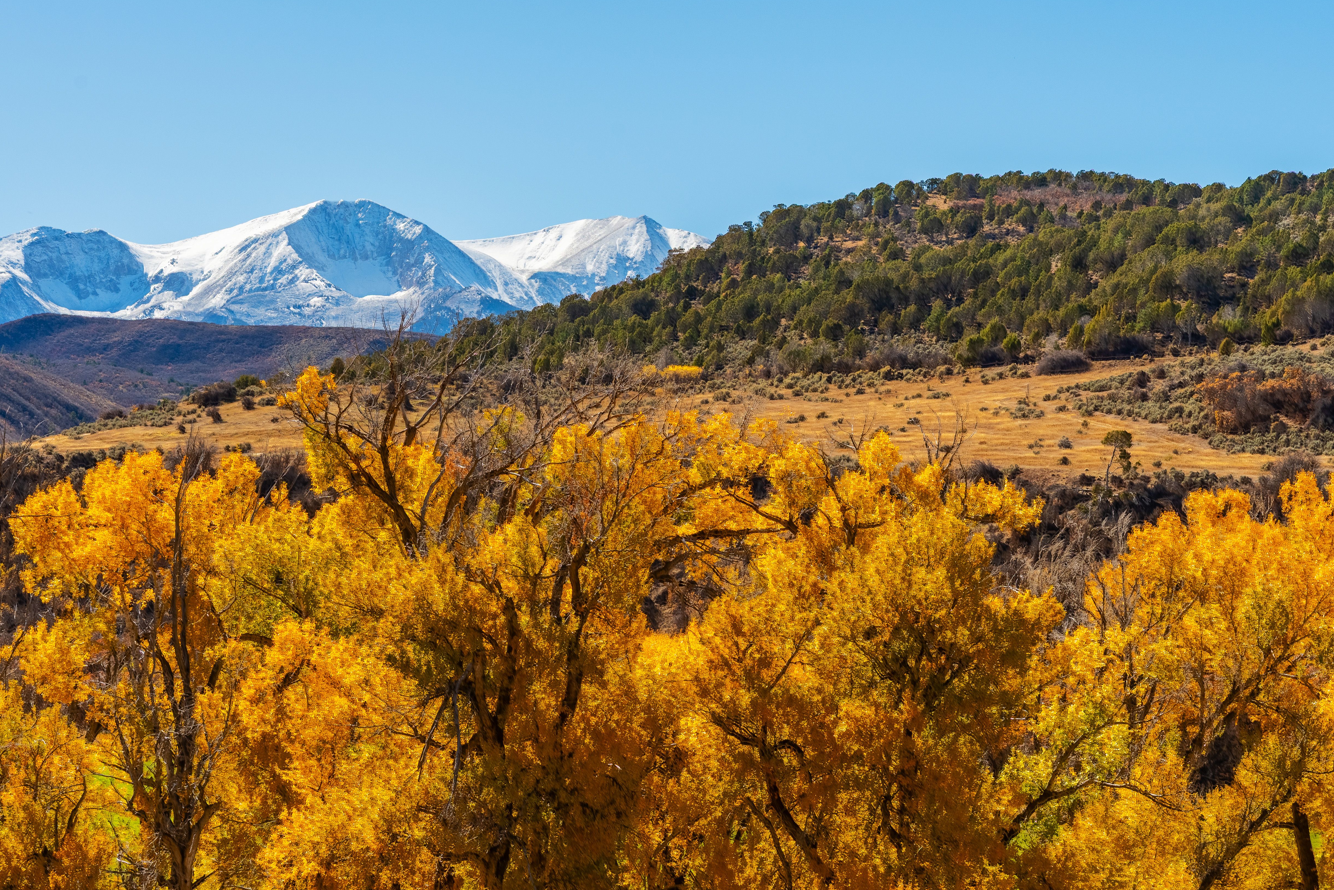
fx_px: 3742
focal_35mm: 101
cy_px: 604
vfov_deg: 13.5
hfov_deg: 20.2
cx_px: 614
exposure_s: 1/3200
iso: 200
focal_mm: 70
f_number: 11
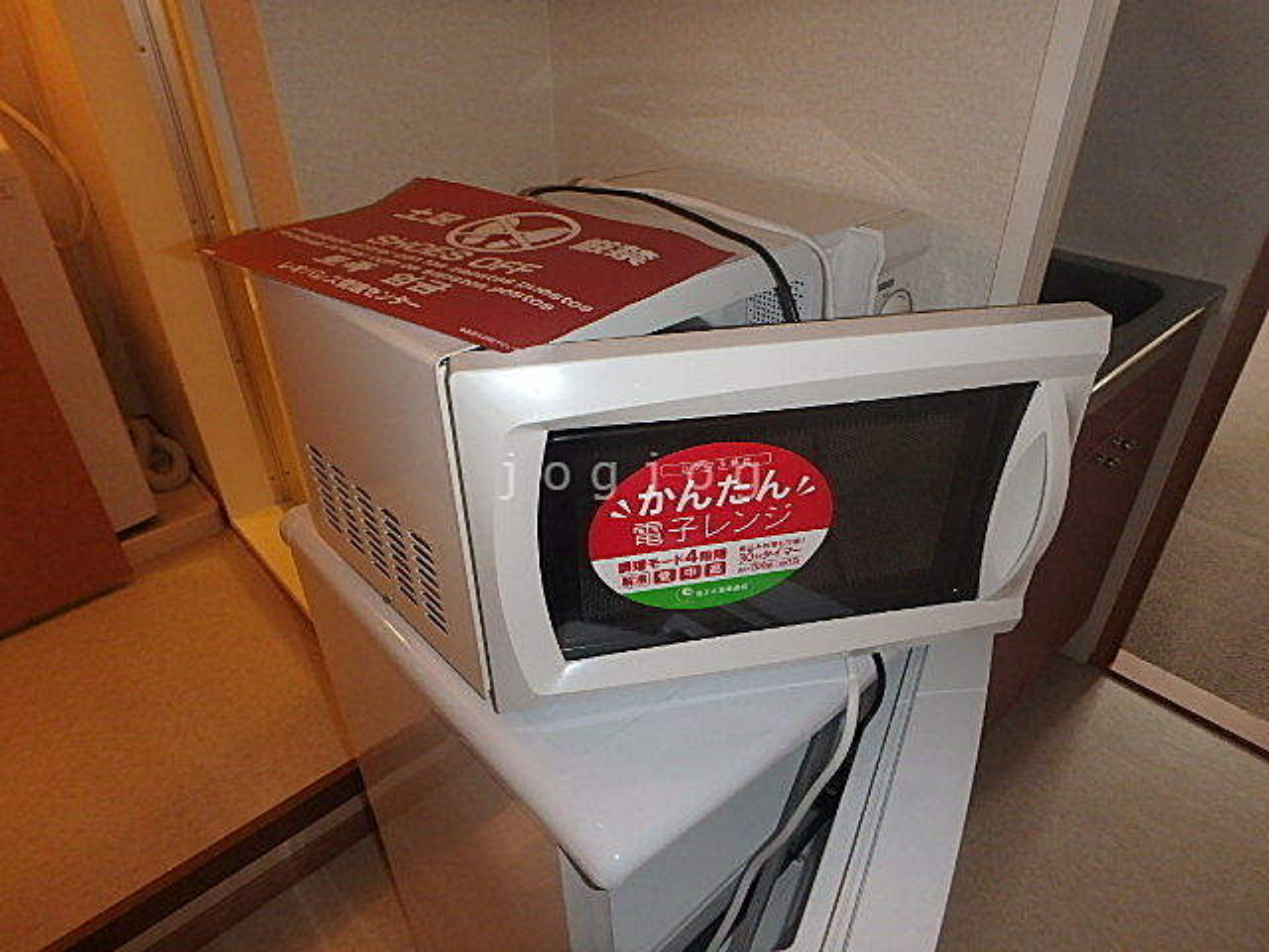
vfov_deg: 63.4
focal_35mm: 21
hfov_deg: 79.0
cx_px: 634
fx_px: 770
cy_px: 476
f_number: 3.5
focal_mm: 3.7
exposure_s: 1/30
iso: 400
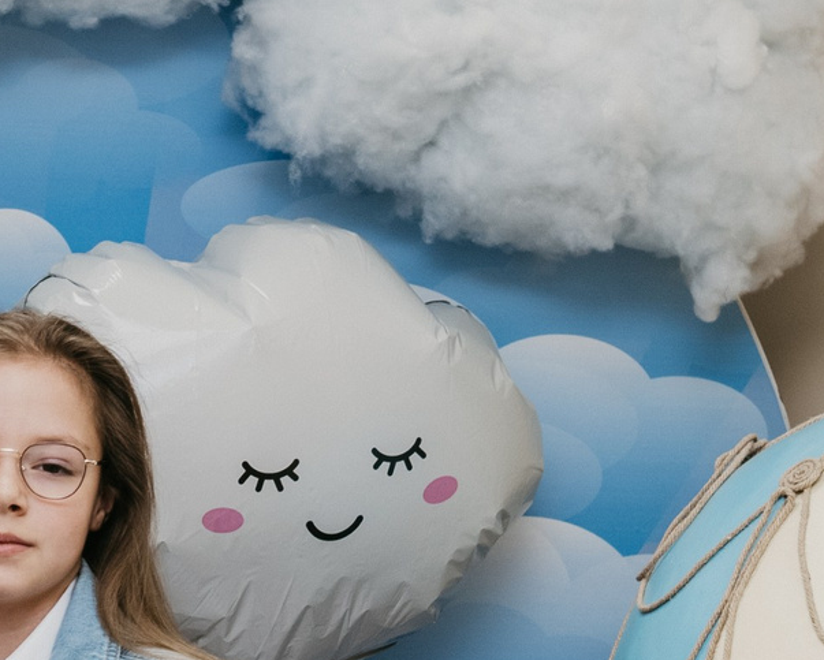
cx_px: -145
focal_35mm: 130
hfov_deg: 14.4
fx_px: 3172
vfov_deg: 11.9
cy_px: 422
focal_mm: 32
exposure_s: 1/160
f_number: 4
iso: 200
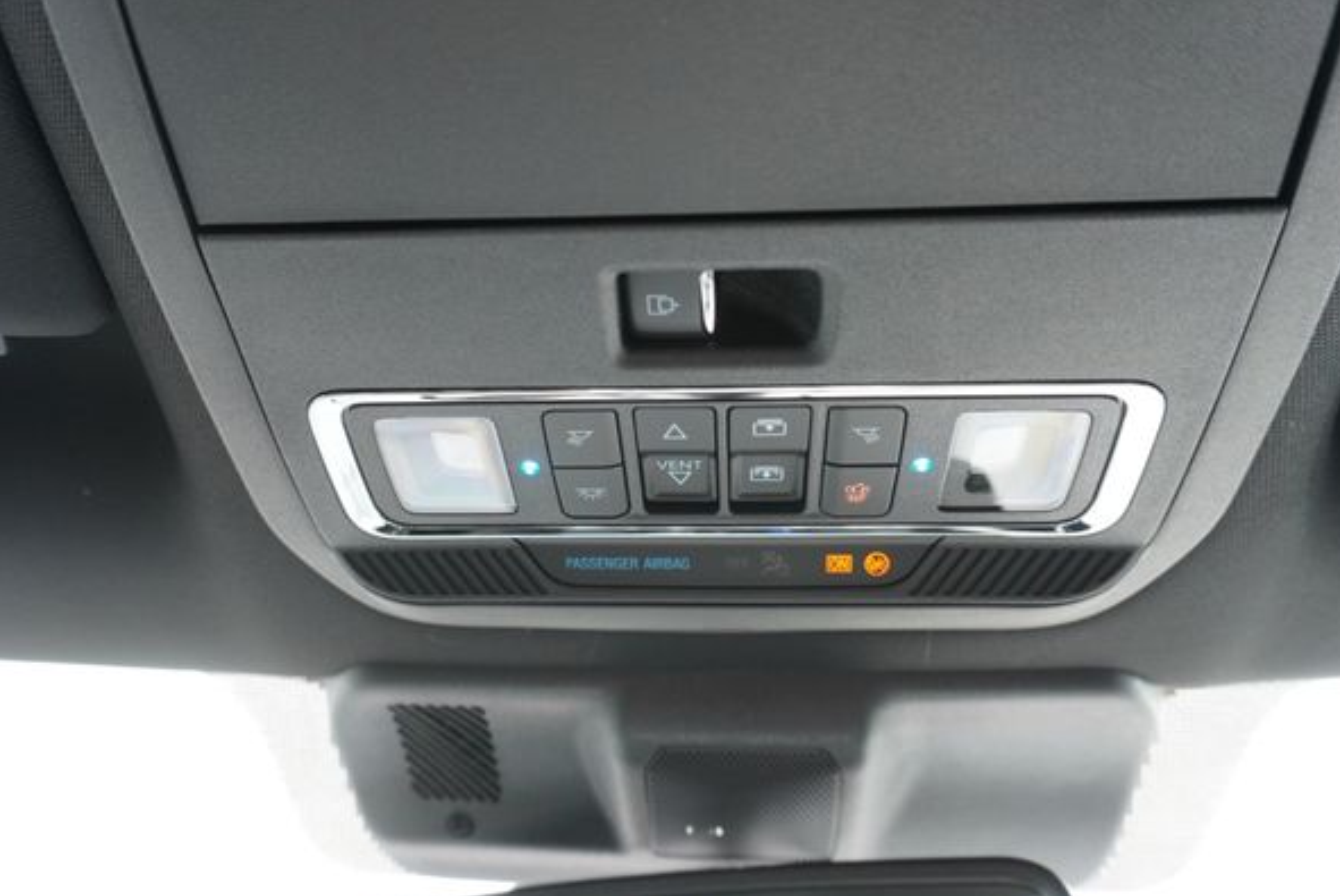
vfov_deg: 49.6
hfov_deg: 69.3
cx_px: 648
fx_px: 968
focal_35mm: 26
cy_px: 436
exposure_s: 1/60
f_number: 4
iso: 320
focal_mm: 16
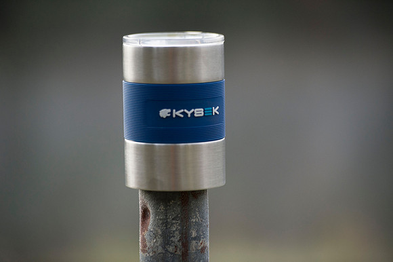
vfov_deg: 6.9
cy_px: 131
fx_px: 2182
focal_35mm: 200
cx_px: 196
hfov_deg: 10.3
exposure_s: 1/60
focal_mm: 200
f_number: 2.8
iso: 2500
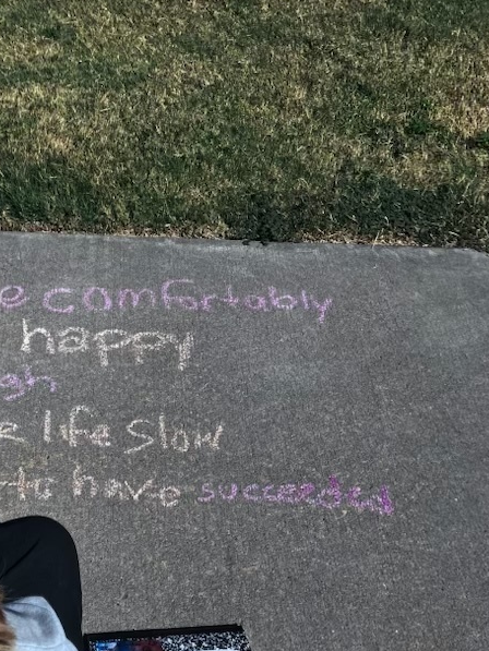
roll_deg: -5.7
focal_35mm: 48
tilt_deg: -44.7
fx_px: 904
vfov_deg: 39.5
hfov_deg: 29.6
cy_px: 393
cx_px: 99
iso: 32
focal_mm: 3.99
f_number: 1.8
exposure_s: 1/3472
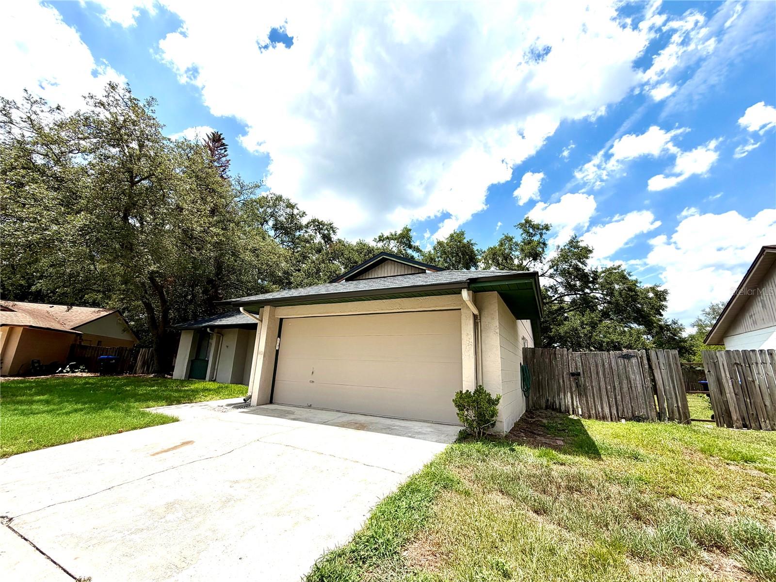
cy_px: 291
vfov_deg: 85.7
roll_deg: -2.1
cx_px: 388
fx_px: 314
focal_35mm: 14
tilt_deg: +14.7
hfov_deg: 102.1
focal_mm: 2.22
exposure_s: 1/1145
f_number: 2.2
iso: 20
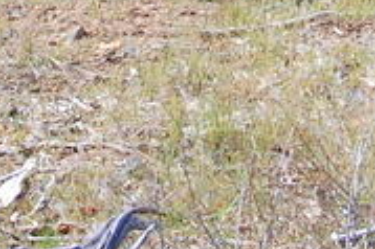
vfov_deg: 5.3
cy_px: -246
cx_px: 73
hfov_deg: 8.1
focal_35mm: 255
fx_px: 2654
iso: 200
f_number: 8
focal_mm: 38
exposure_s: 1/250
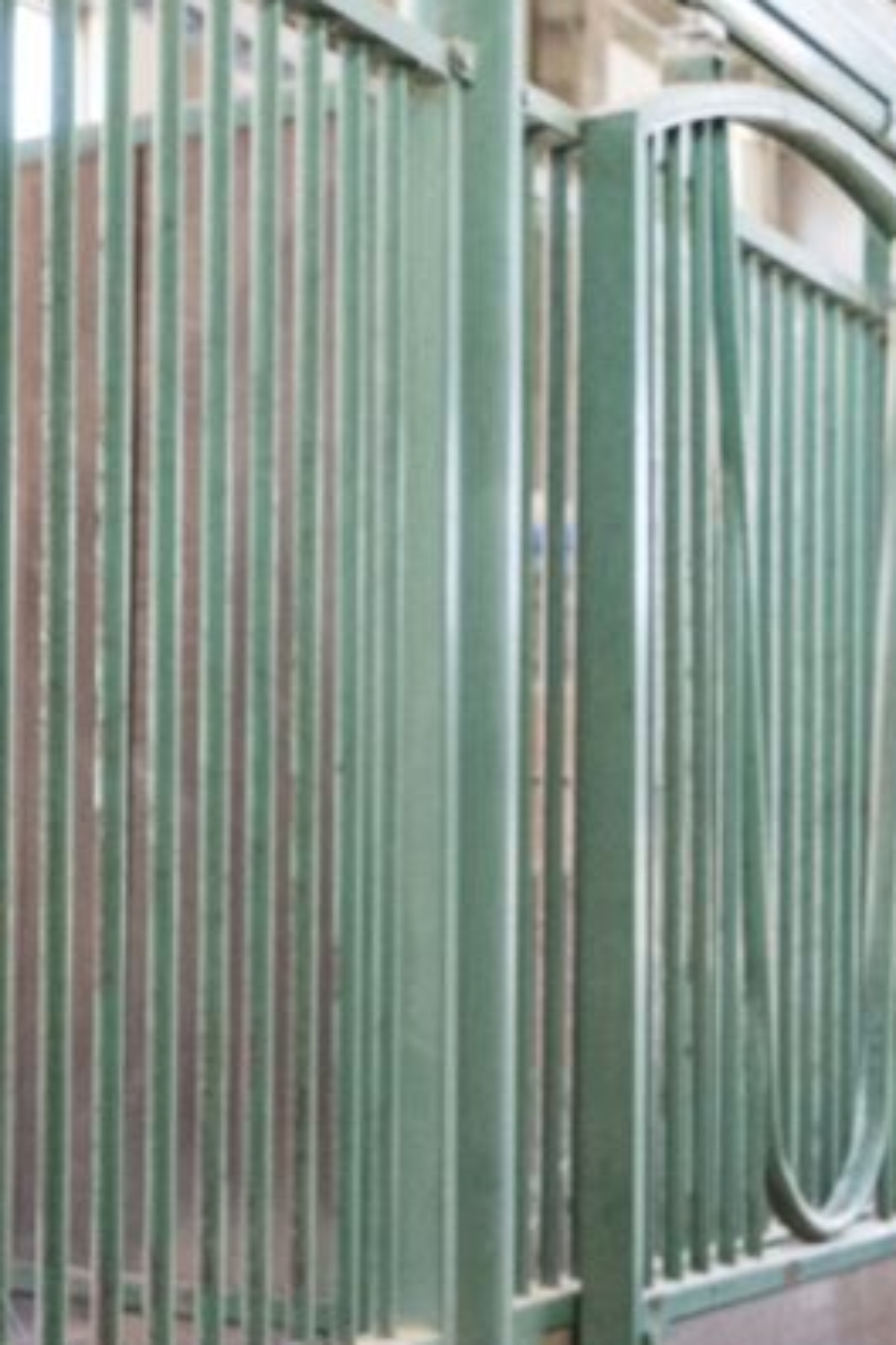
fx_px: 2800
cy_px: 813
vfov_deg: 26.9
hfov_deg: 16.3
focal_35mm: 75
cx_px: -519
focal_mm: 29
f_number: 4
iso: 6400
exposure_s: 1/160
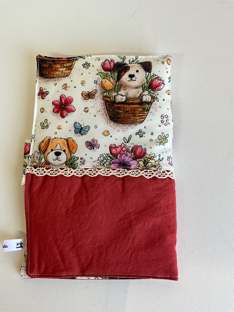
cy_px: 156
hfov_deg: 48.2
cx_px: 117
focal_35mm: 29
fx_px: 261
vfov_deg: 61.7
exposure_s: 1/100
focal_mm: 3
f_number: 1.8
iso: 25
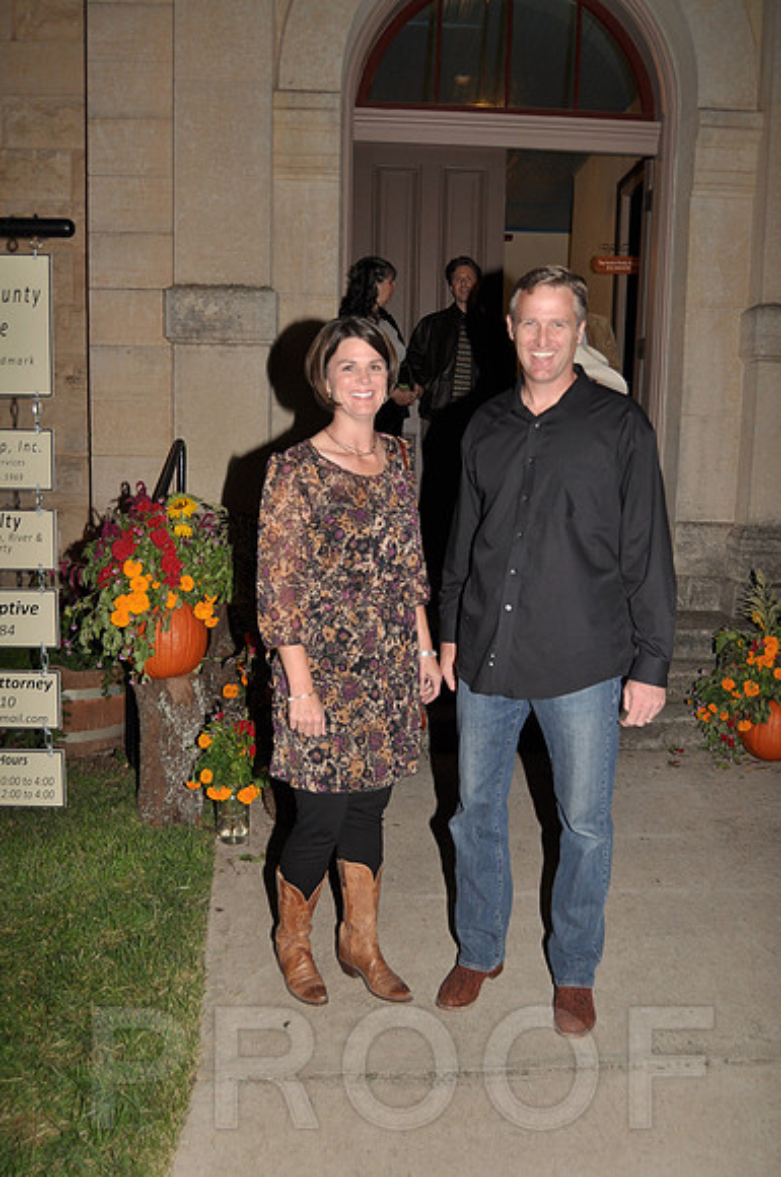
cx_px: 390
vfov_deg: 57.3
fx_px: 1077
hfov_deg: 39.9
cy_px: 588
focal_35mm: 33
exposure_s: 1/60
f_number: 4
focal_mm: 22
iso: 250
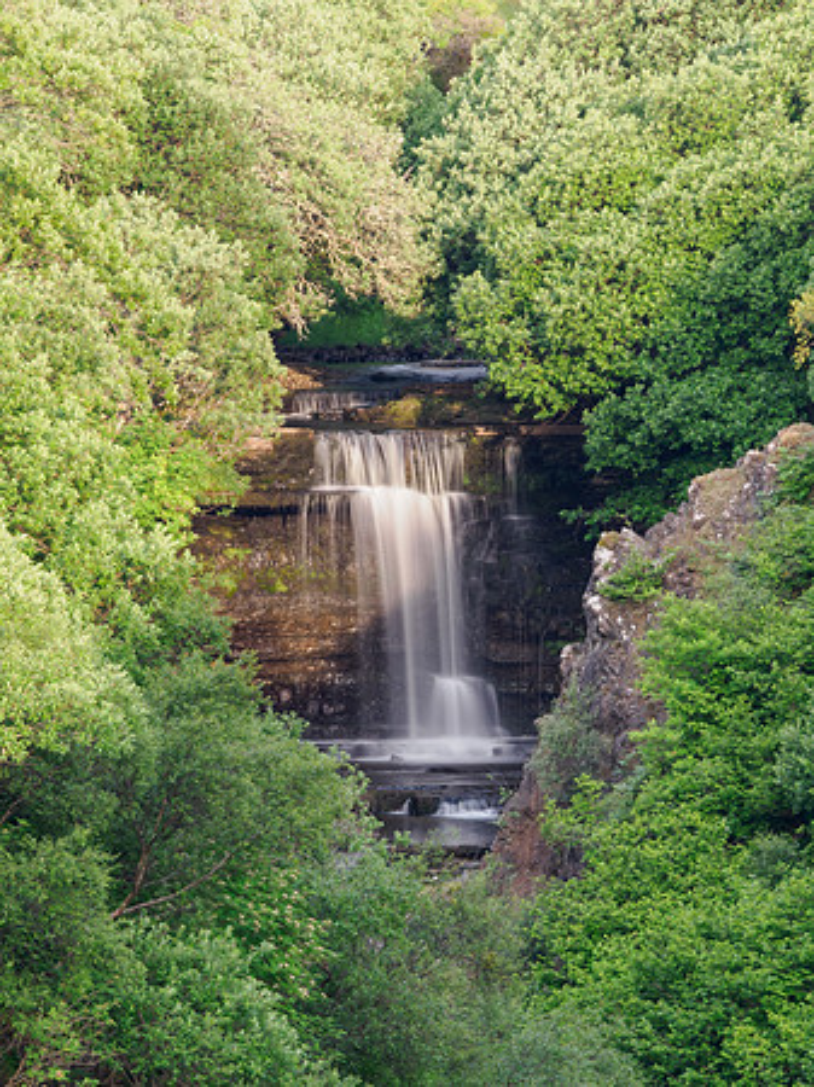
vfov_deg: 3.7
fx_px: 16780
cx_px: 455
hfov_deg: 2.8
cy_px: 544
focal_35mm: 535
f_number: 7.1
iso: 200
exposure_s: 3.2
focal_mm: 200
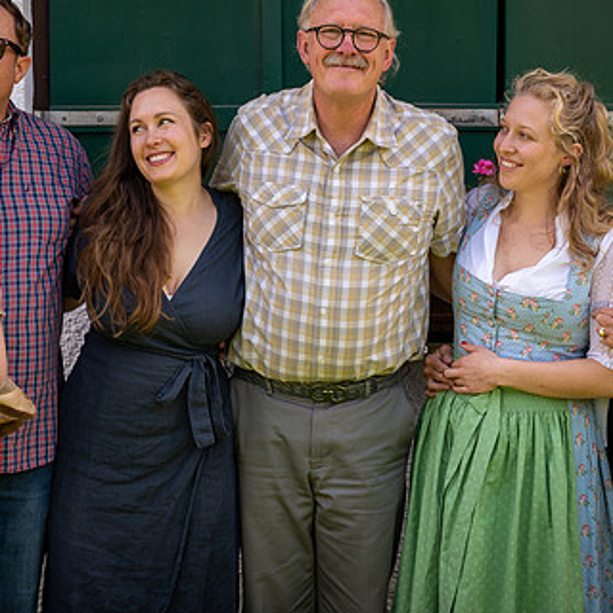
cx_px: 285
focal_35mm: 86
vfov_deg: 20.2
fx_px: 1723
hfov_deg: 20.2
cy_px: 252
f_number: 8
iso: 250
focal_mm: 53
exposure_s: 1/200
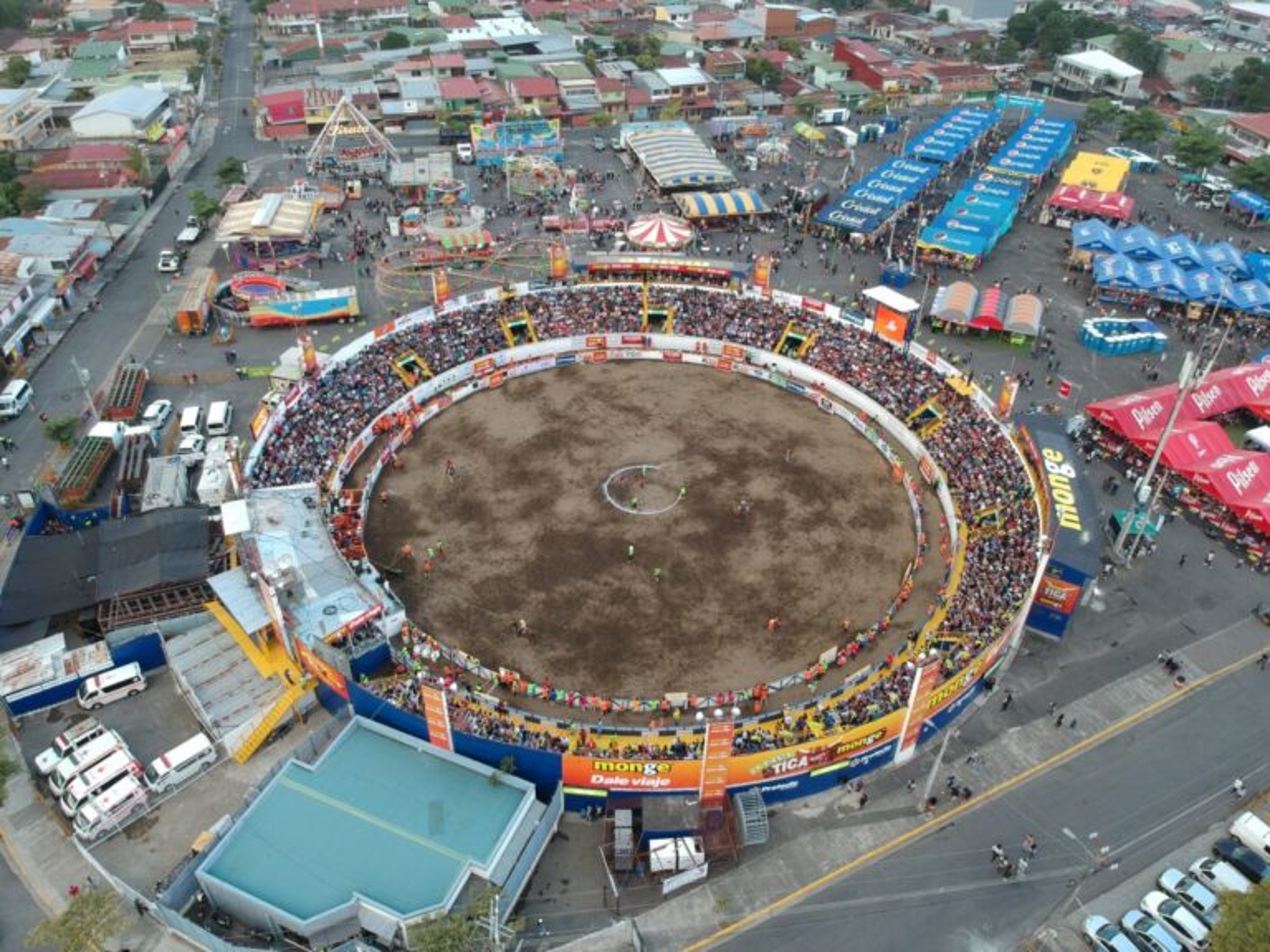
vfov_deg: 54.9
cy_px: 476
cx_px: 635
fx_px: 917
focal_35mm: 25
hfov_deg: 69.4
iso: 100
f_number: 2.6
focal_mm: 4.49
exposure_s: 1/60
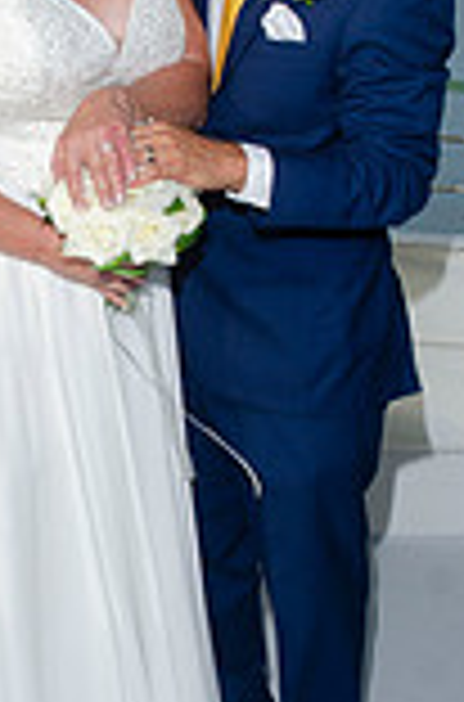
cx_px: 158
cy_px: 310
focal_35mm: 78
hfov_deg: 17.3
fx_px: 1518
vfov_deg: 26.0
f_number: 8
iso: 100
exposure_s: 1/250
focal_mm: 18
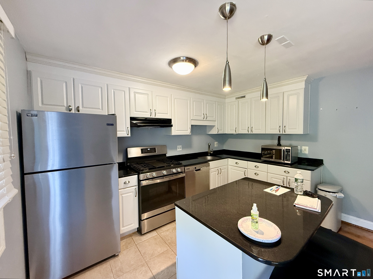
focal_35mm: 14
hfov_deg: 102.1
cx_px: 186
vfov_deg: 85.7
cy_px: 140
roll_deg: -0.1
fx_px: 151
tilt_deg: -3.4
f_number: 2.2
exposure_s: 1/60
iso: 400
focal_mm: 2.22
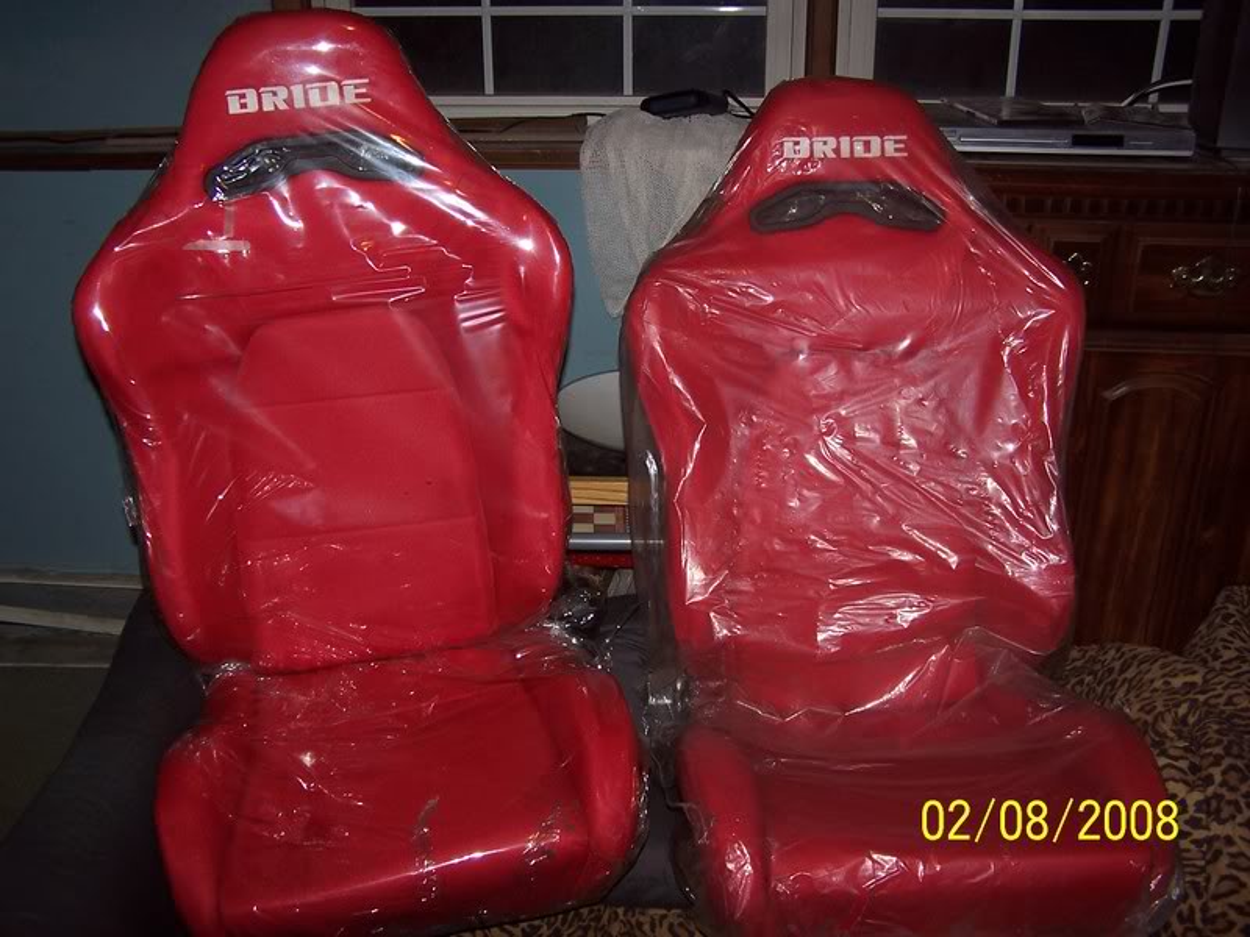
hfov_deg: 49.0
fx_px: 1372
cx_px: 625
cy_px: 468
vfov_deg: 37.7
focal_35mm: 38
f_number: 2.8
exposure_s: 1/60
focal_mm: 6.3
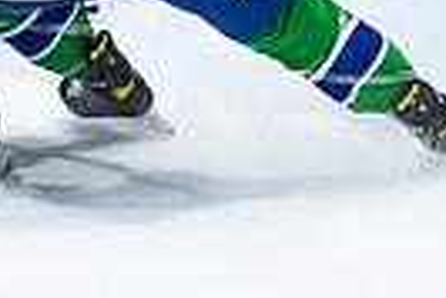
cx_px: 136
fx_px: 15726
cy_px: -416
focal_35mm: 1268
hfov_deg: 1.6
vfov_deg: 1.1
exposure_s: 1/1250
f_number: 2.8
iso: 1250
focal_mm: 195
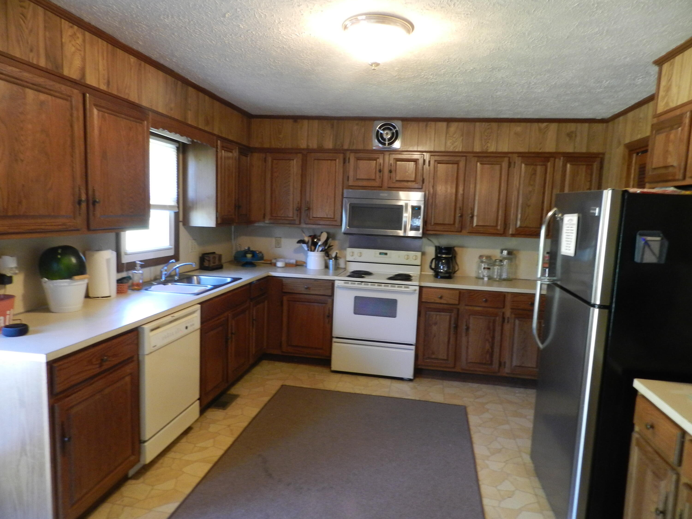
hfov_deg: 73.9
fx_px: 460
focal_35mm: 23
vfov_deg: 58.9
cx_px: 346
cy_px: 260
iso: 400
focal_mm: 4
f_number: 3.4
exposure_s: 1/20
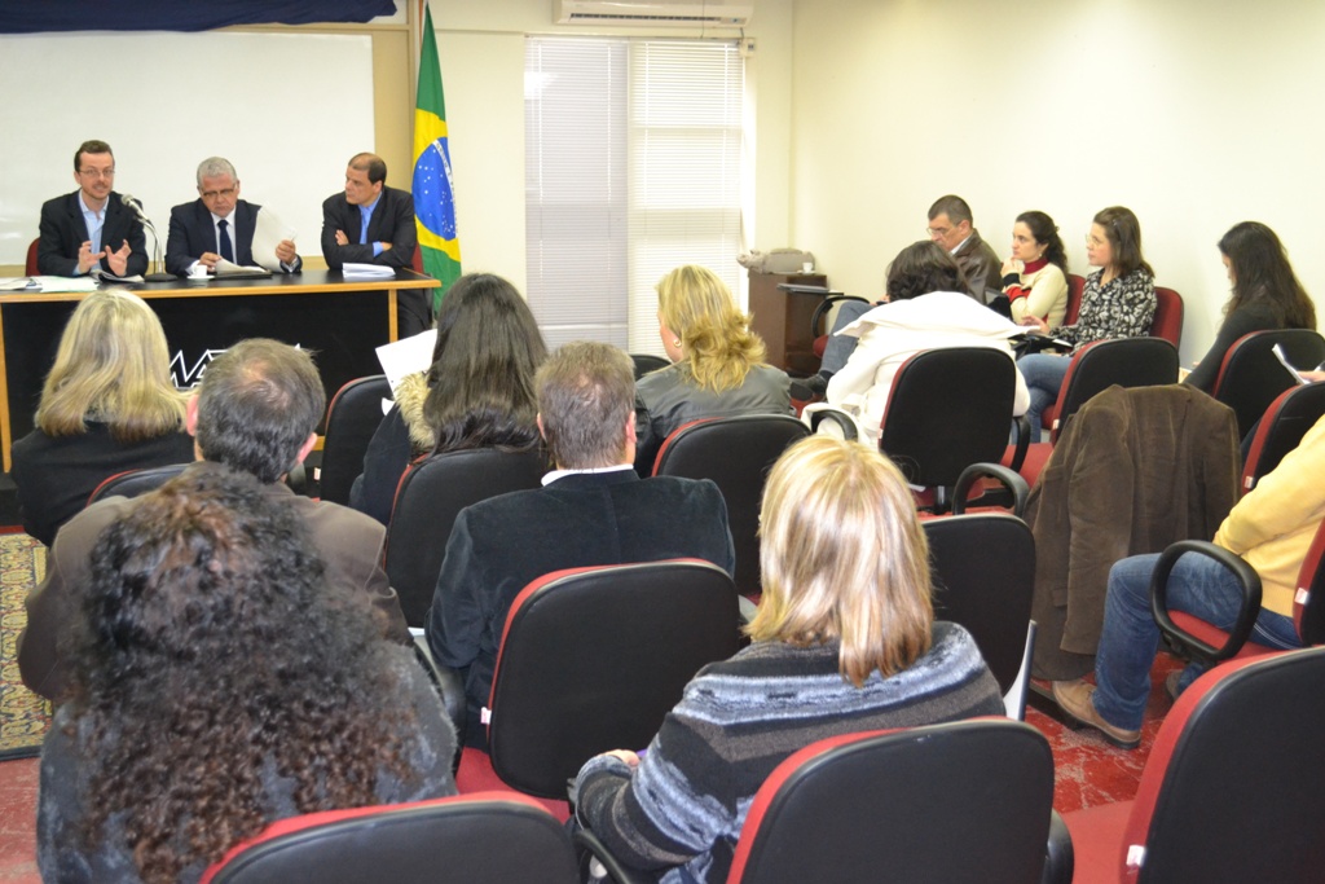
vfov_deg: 31.9
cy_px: 442
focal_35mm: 42
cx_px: 662
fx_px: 1546
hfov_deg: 46.4
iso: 2000
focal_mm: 28
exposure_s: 1/60
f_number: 4.5
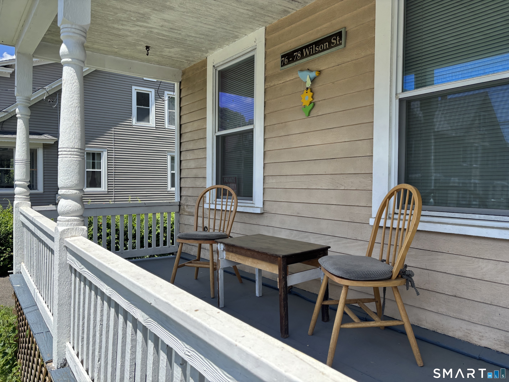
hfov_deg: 67.3
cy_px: 191
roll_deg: -0.3
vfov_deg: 53.1
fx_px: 382
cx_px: 254
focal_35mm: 26
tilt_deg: -1.3
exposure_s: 1/1667
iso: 50
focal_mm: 5.96
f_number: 1.6
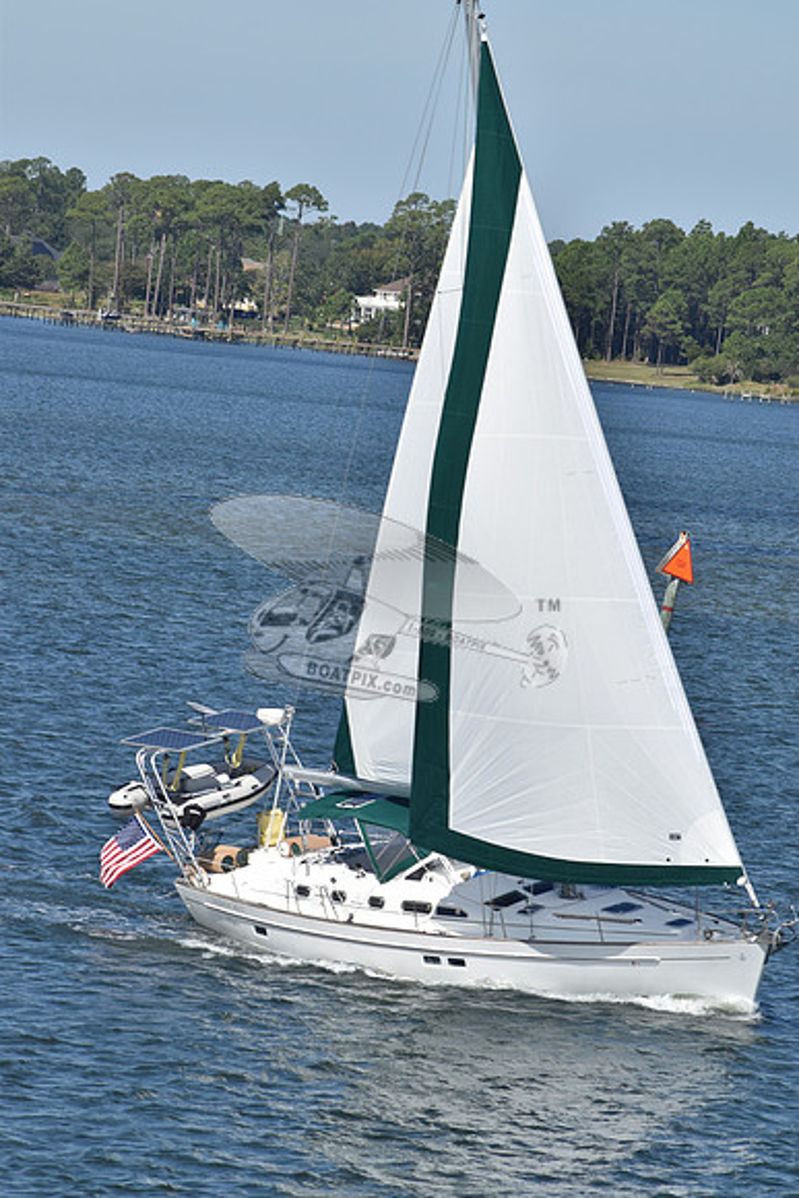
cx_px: 400
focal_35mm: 270
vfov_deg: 7.6
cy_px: 599
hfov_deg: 5.1
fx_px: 8983
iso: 400
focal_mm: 180
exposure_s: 1/1000
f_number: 11
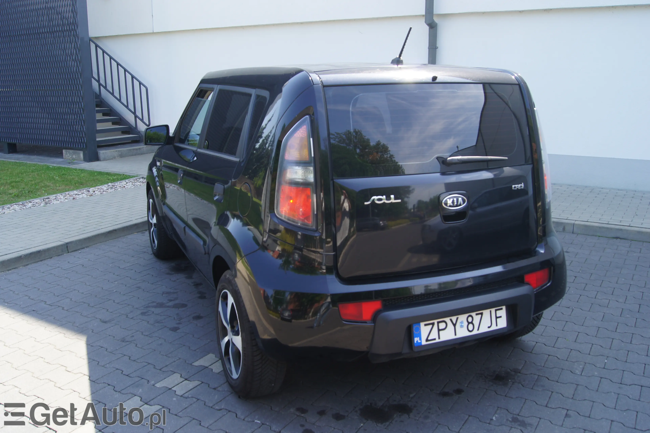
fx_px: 596
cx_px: 325
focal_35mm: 33
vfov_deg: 39.9
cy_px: 216
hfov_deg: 57.2
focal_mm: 22
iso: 100
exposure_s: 1/50
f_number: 7.1
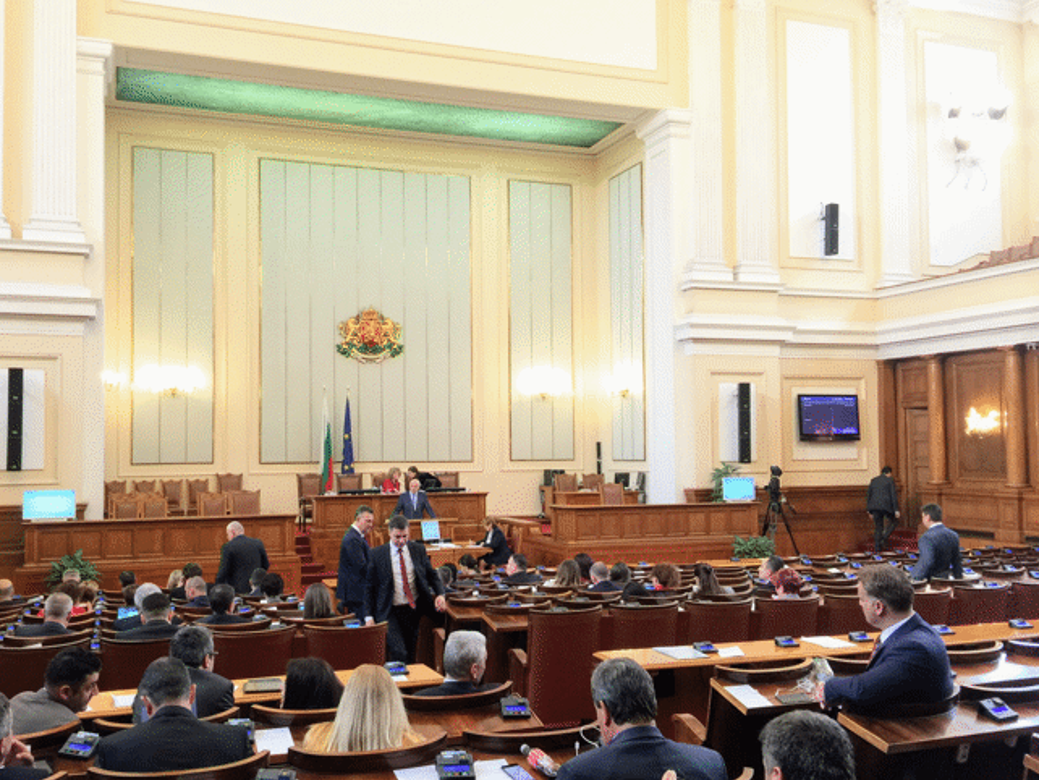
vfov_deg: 43.0
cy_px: 414
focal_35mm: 33
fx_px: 991
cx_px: 451
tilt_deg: +1.5
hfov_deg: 55.2
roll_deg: -0.2
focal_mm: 4.15
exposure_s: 1/17
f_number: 2.2
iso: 50
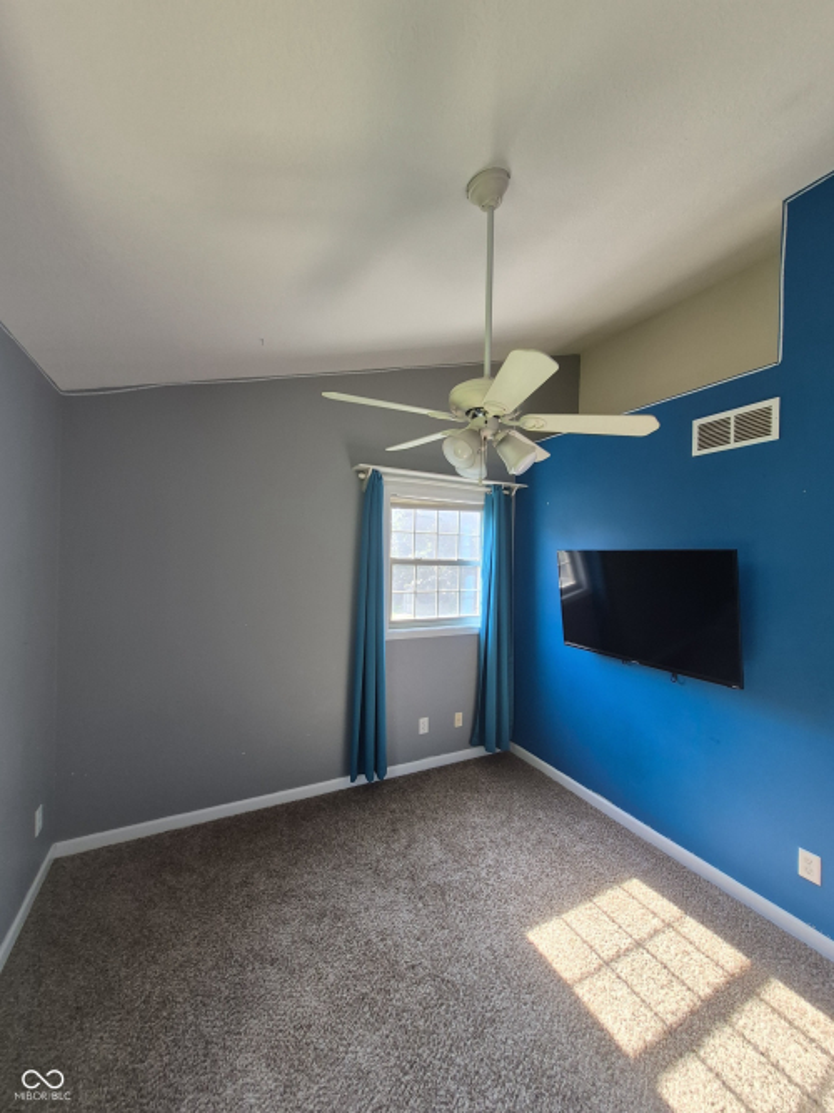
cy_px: 556
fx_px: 418
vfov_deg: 106.2
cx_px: 417
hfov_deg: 89.9
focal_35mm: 13
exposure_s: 1/60
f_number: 2.2
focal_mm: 1.74
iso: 100
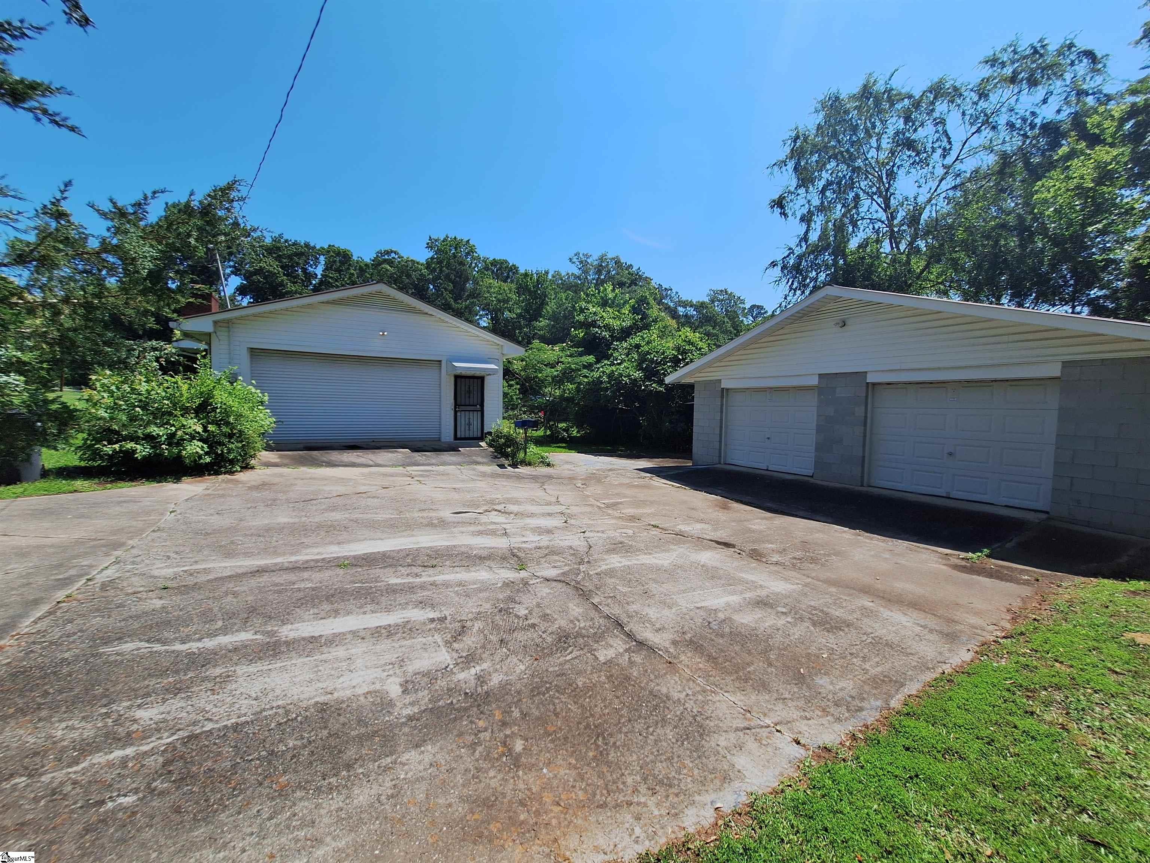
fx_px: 432
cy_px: 432
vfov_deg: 89.9
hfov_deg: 106.2
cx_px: 575
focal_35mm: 13
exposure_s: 1/1825
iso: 40
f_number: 2.2
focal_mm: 1.74
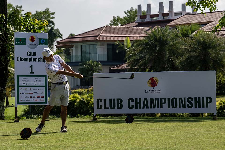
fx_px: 575
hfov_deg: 22.1
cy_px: 75
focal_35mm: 92
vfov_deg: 14.9
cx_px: 112
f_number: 5.6
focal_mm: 92
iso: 250
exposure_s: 1/2000
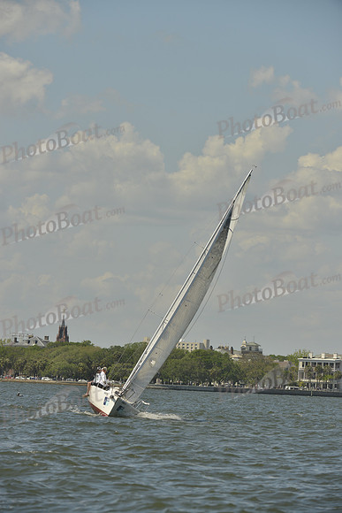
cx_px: 171
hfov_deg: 6.9
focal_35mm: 200
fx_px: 2848
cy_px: 256
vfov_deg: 10.3
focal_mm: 200
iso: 280
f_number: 8
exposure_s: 1/1600
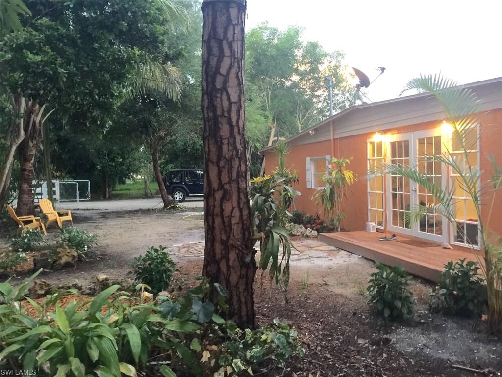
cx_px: 251
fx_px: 421
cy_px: 188
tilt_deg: +0.0
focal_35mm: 29
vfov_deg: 48.2
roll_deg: +0.4
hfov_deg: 61.7
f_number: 2.2
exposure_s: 1/15
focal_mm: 4.15
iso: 125
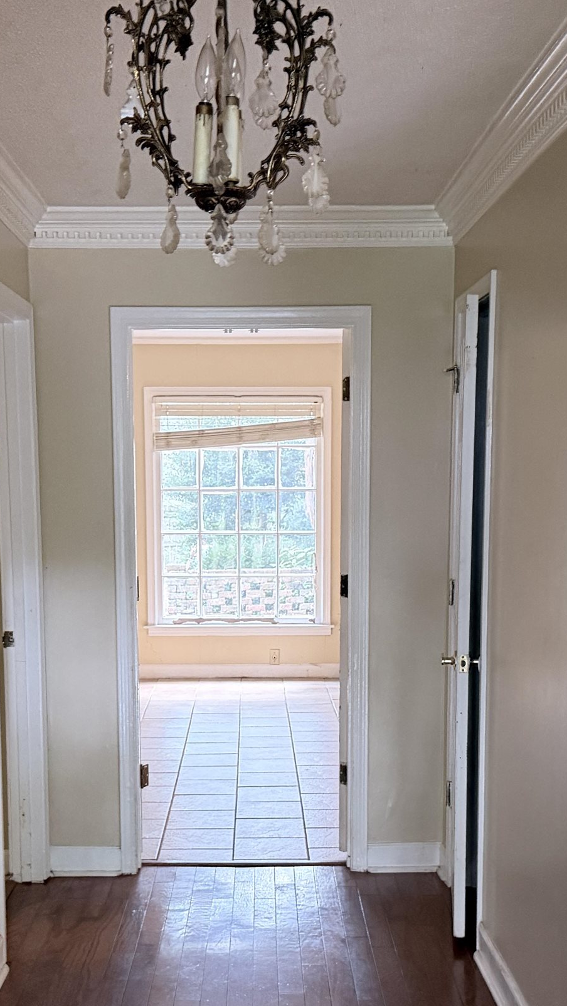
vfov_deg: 40.9
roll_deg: -1.4
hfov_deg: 24.0
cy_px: 650
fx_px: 1336
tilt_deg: -7.7
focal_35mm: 50
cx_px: 273
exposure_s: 1/60
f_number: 1.78
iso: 500
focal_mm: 6.76
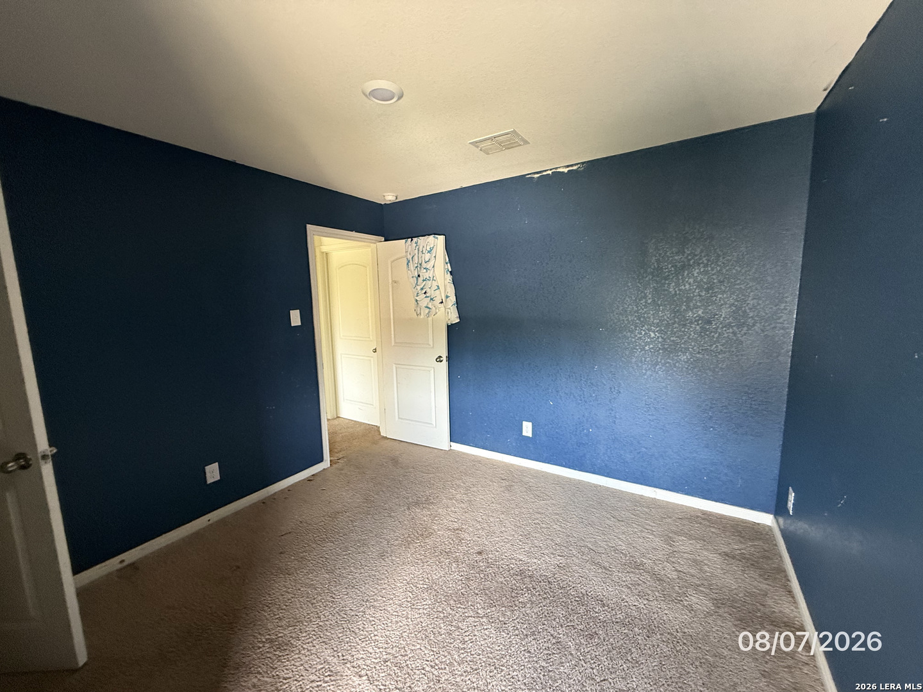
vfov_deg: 85.7
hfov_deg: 102.1
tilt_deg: -7.9
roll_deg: +1.9
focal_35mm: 14
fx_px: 373
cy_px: 346
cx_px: 462
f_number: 2.2
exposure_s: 1/60
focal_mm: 2.22
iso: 500
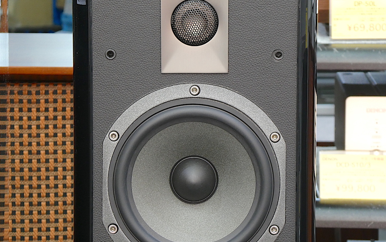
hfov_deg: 12.3
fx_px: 1789
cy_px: 127
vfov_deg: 7.7
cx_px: 193
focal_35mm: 170
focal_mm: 28.7
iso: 200
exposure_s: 1/5
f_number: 5.5
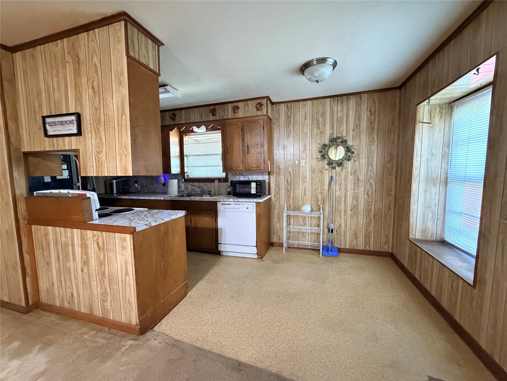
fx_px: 205
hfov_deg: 102.1
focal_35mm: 14
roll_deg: +1.2
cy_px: 190
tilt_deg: -5.1
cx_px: 254
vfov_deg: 85.7
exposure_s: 1/60
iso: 1000
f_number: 2.2
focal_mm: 2.22
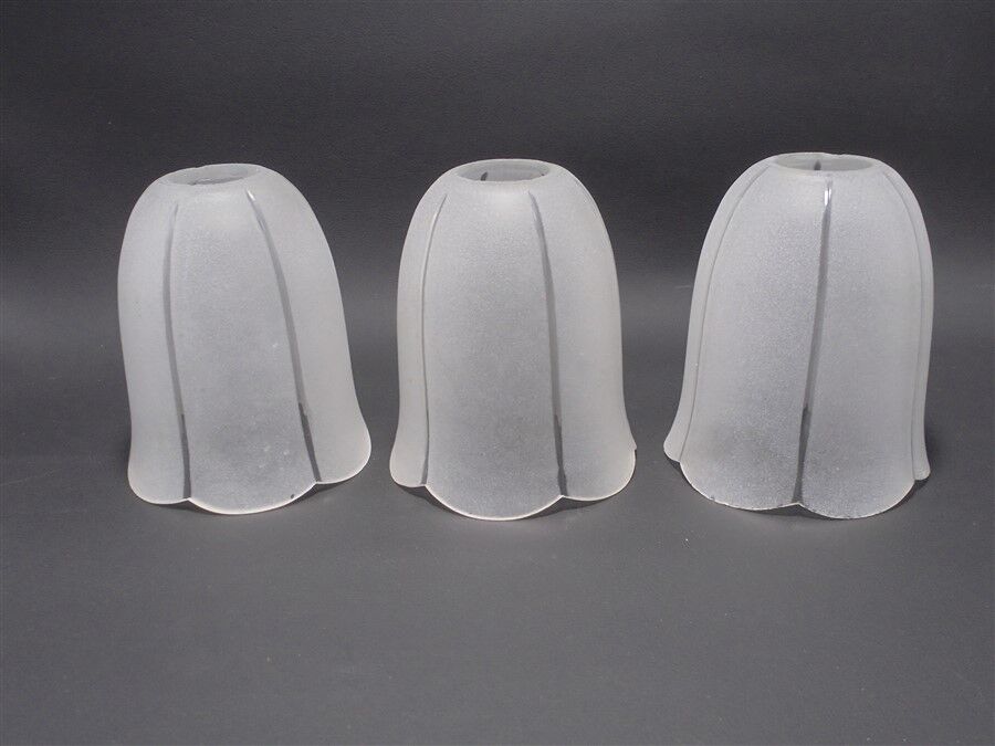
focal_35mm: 34
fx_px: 977
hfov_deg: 54.0
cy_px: 373
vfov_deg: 41.8
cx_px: 498
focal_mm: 6.1
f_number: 4
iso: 200
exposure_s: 1/30
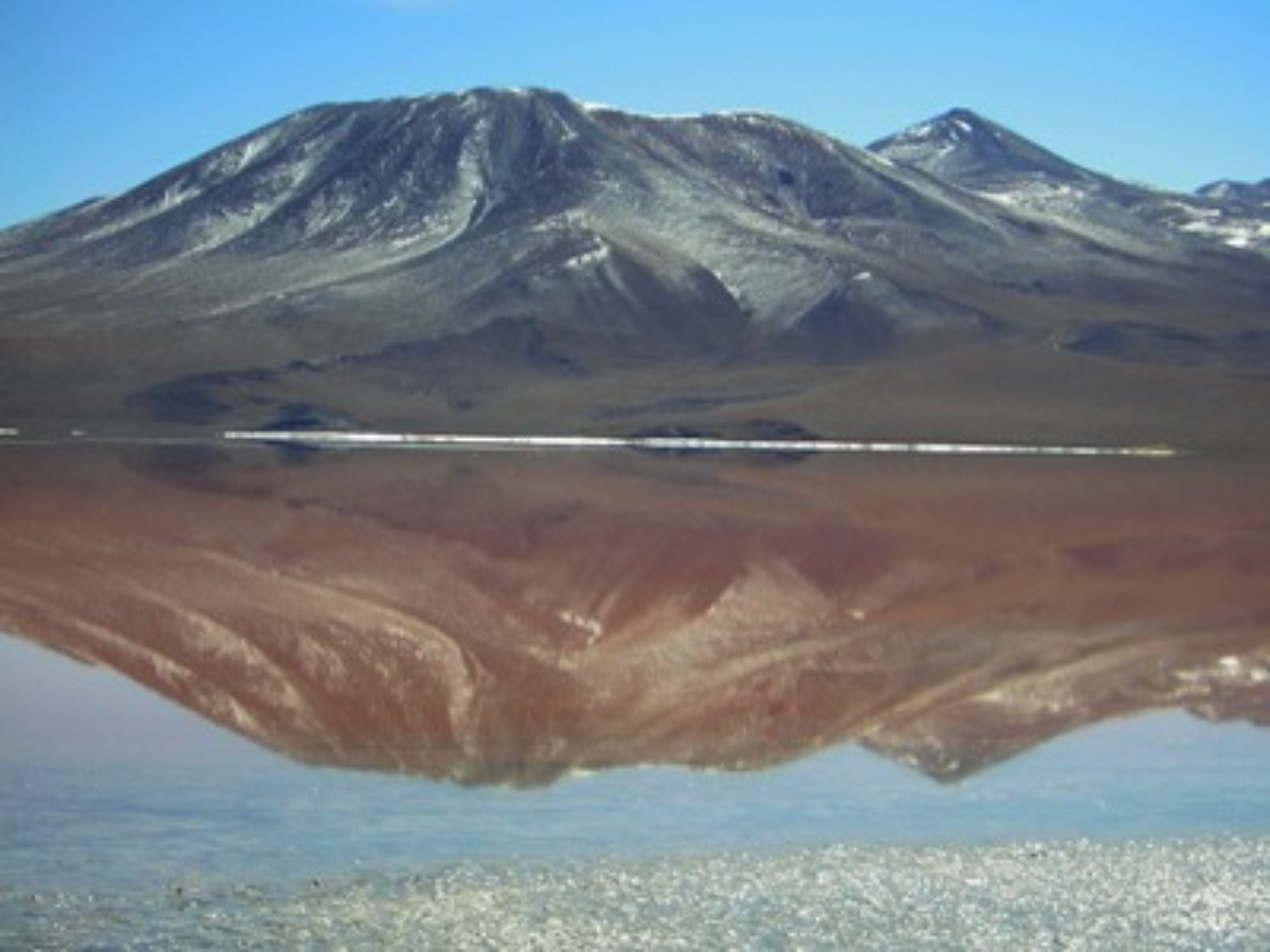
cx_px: 635
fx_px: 3669
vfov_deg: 14.8
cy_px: 476
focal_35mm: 100
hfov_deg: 19.6
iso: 50
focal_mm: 13.1
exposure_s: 1/406
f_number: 4.5
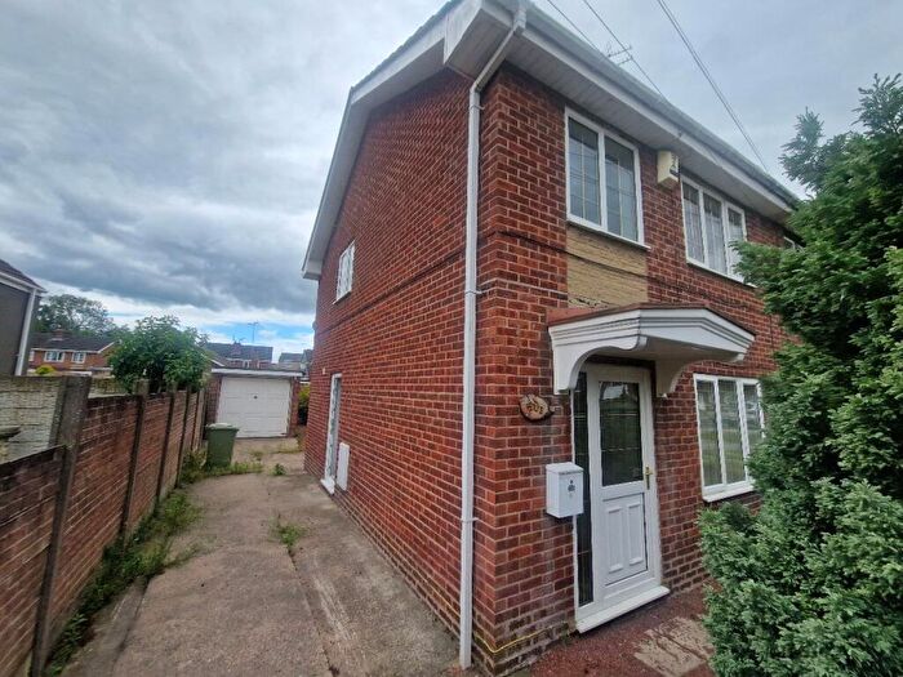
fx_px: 339
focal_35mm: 13
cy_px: 338
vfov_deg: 89.9
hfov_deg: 106.2
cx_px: 452
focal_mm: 2.2
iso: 50
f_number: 2.2
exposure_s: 1/2088
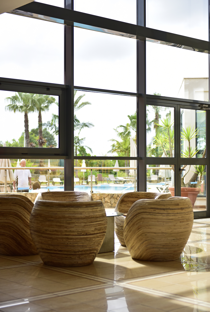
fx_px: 539
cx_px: 105
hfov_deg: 22.0
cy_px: 156
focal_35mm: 62
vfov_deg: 32.3
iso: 500
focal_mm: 62
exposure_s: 1/2500
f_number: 2.8
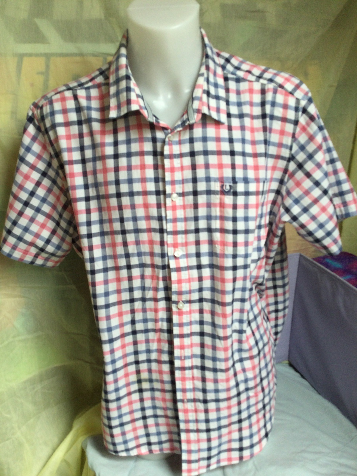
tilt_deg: -12.7
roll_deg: -0.2
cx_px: 178
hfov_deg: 45.4
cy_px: 238
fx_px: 426
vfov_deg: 58.4
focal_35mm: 31
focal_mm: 3.3
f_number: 2.4
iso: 32
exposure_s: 1/50
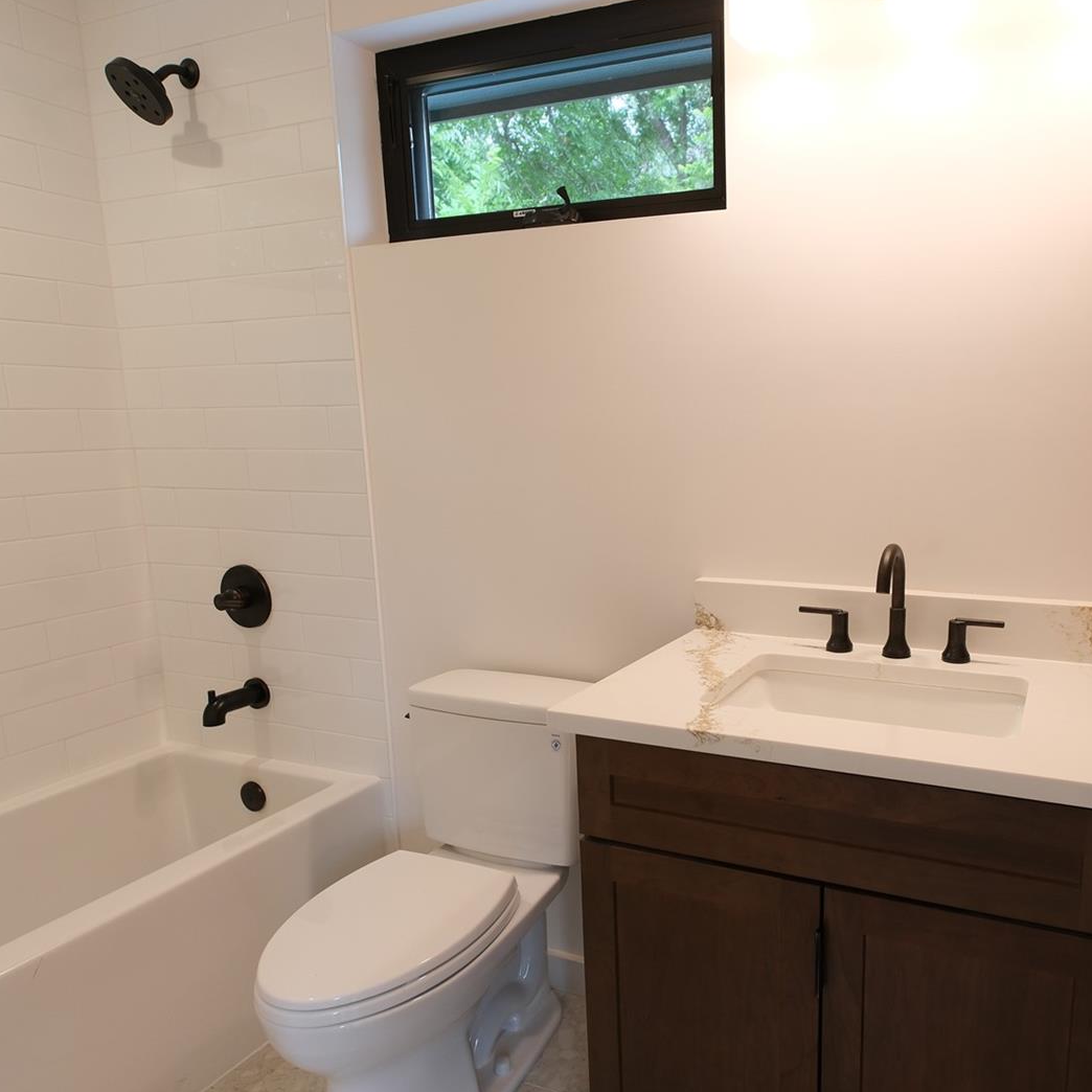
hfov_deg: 61.4
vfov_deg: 62.9
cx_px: 727
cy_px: 586
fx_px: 892
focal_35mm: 25
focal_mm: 10
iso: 320
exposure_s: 1/75
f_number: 3.2
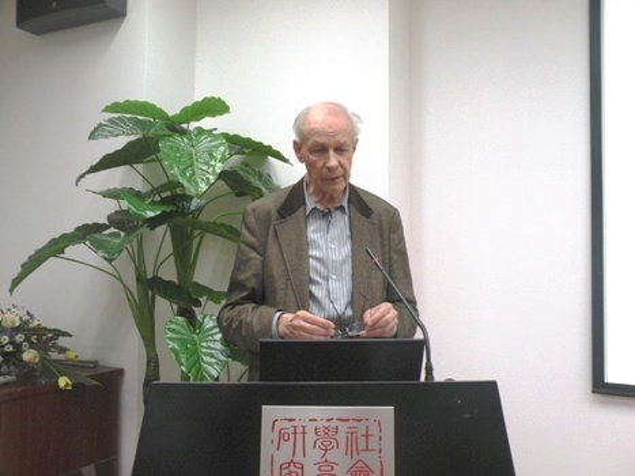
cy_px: 238
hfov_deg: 55.4
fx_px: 605
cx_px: 318
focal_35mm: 33
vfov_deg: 42.9
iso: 400
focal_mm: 5.8
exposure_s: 1/55.6
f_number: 3.2
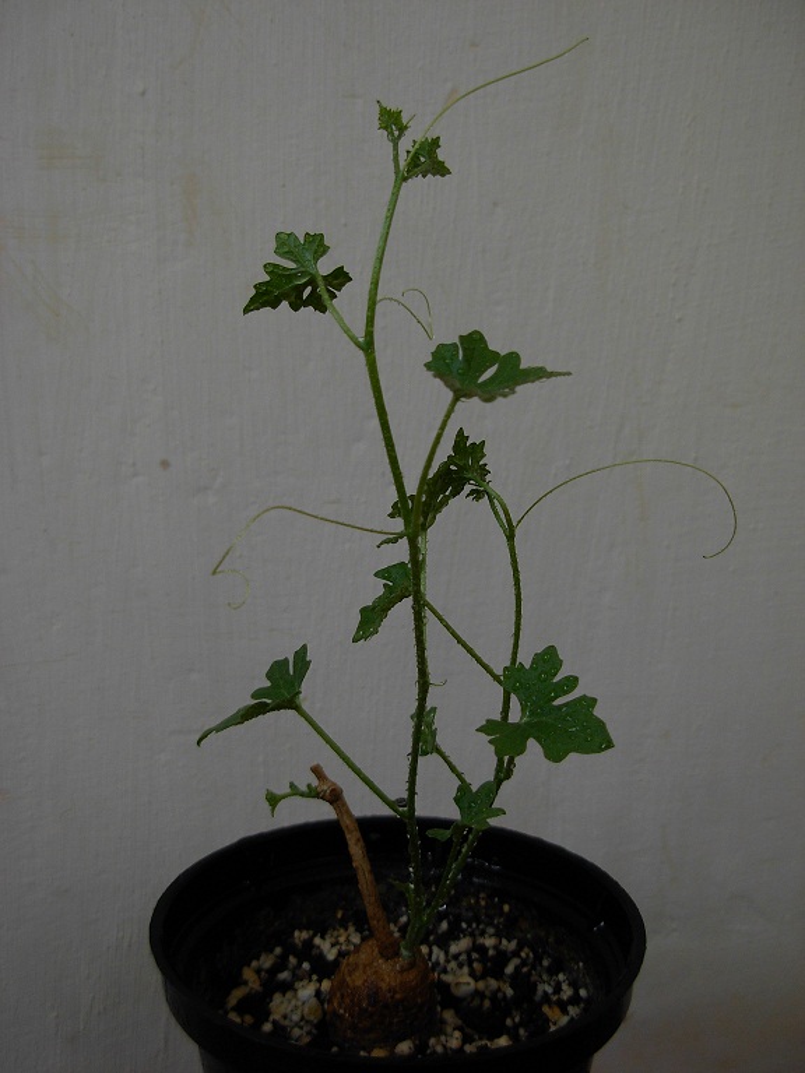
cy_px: 536
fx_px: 1178
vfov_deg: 49.0
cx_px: 402
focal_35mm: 38
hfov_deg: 37.7
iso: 79
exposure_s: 1/71.8
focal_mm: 6.3
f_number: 2.9
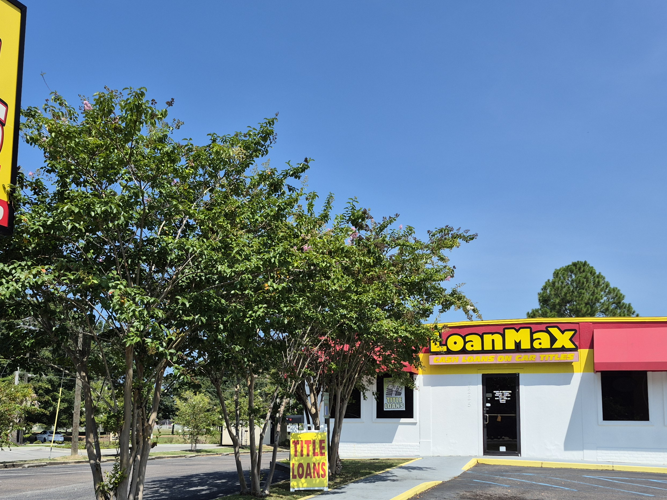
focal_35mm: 37
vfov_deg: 38.2
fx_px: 713
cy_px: 341
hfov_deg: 50.1
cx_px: 352
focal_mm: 5.4
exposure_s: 1/2036
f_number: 1.8
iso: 25
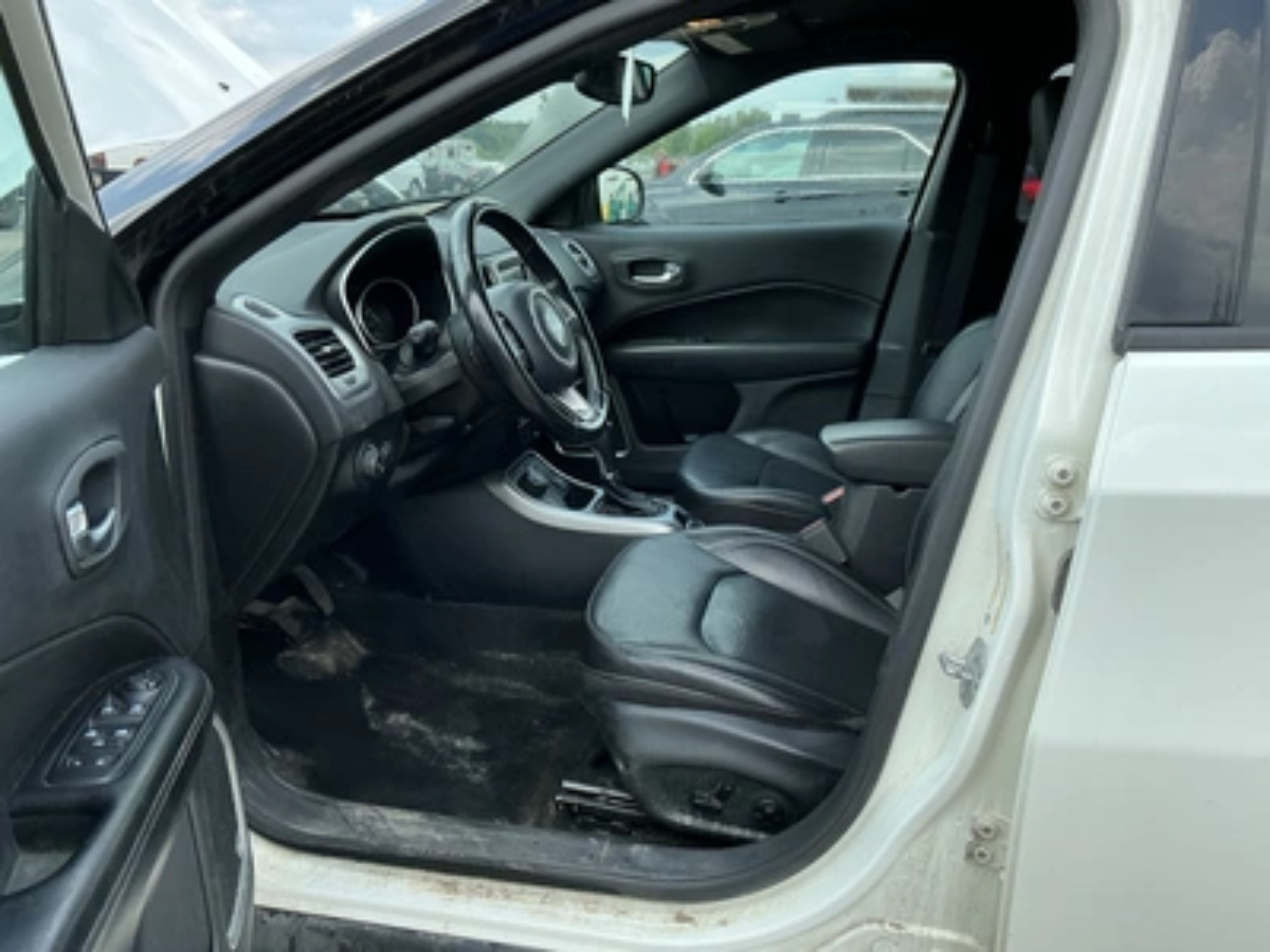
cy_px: 476
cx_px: 635
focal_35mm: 28
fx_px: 1027
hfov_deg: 63.4
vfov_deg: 49.7
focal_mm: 3
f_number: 1.8
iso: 25
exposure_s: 1/478
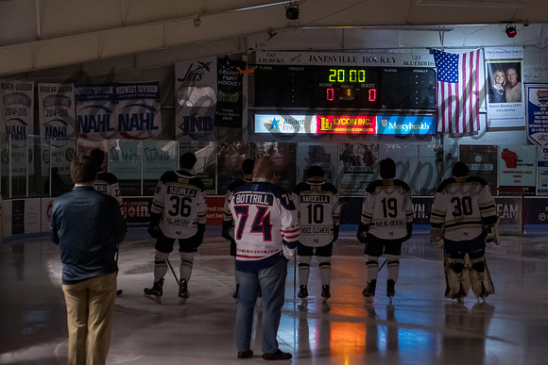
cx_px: 314
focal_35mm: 93
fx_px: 1412
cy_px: 174
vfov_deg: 14.8
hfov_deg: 21.9
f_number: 2.8
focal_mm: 52
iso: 4000
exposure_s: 1/125
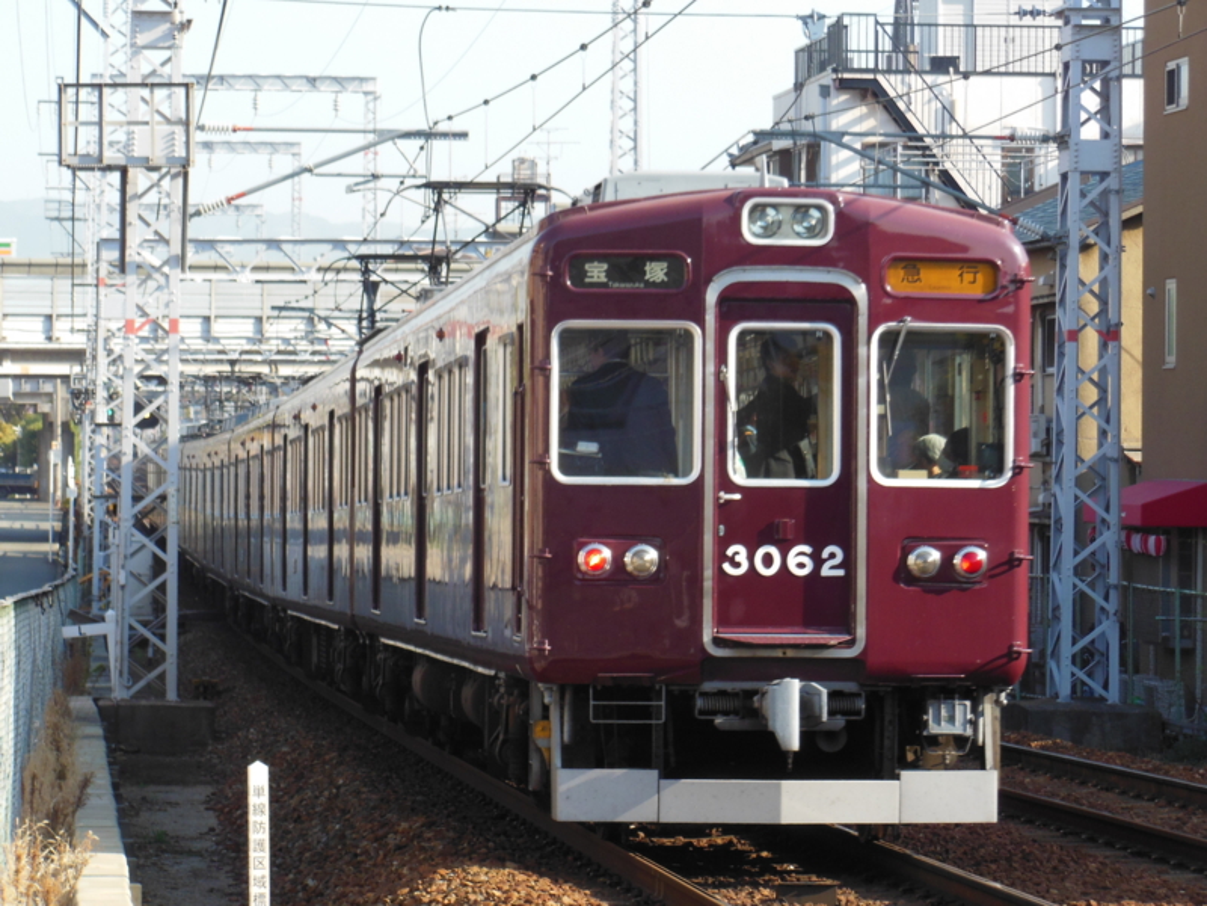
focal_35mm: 165
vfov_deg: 9.0
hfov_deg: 12.0
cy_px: 453
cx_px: 604
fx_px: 5753
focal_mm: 29.5
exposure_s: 1/250
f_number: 5.9
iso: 200
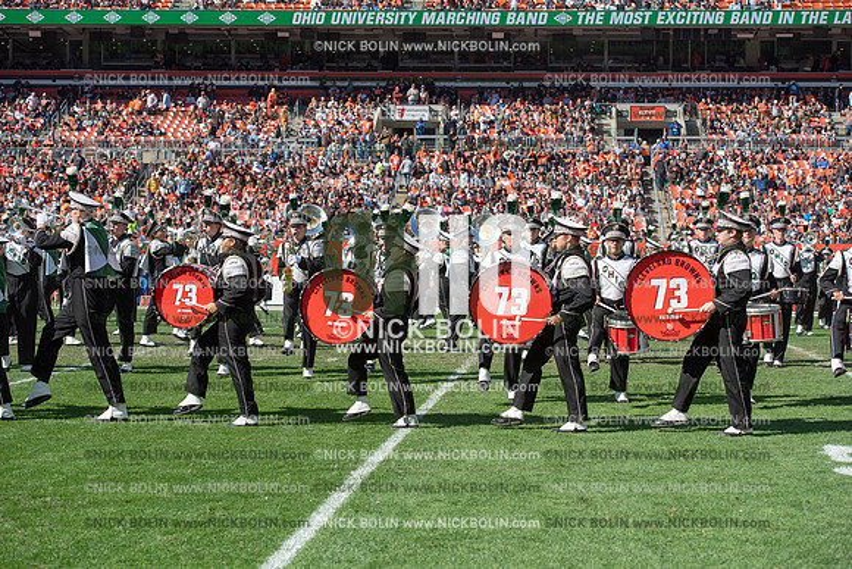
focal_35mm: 70
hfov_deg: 28.8
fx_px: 1657
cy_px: 284
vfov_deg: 19.5
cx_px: 426
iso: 400
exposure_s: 1/2000
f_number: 5
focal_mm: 70
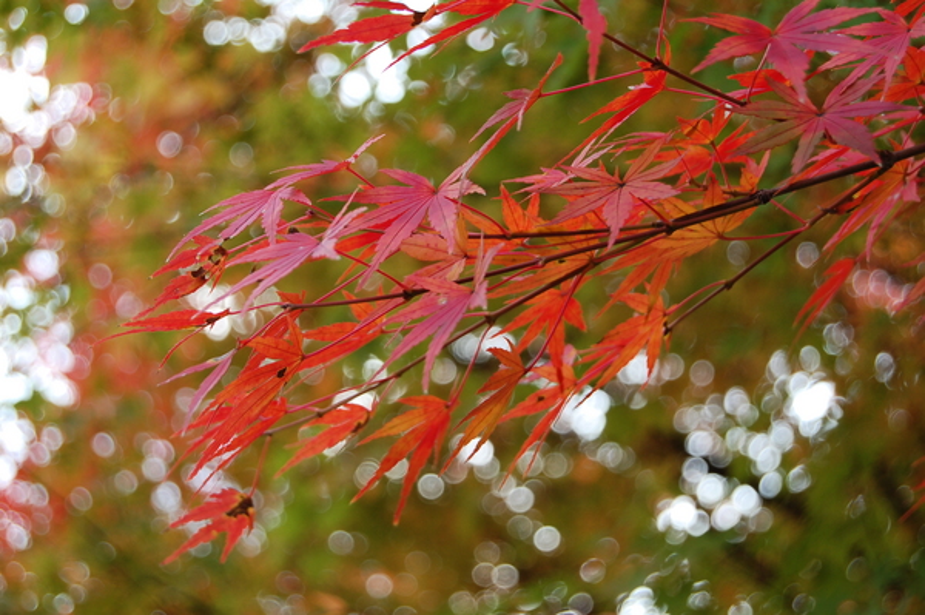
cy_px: 308
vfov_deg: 16.5
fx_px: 2118
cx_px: 462
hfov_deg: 24.6
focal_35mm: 82
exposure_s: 1/100
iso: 200
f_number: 5.6
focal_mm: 55
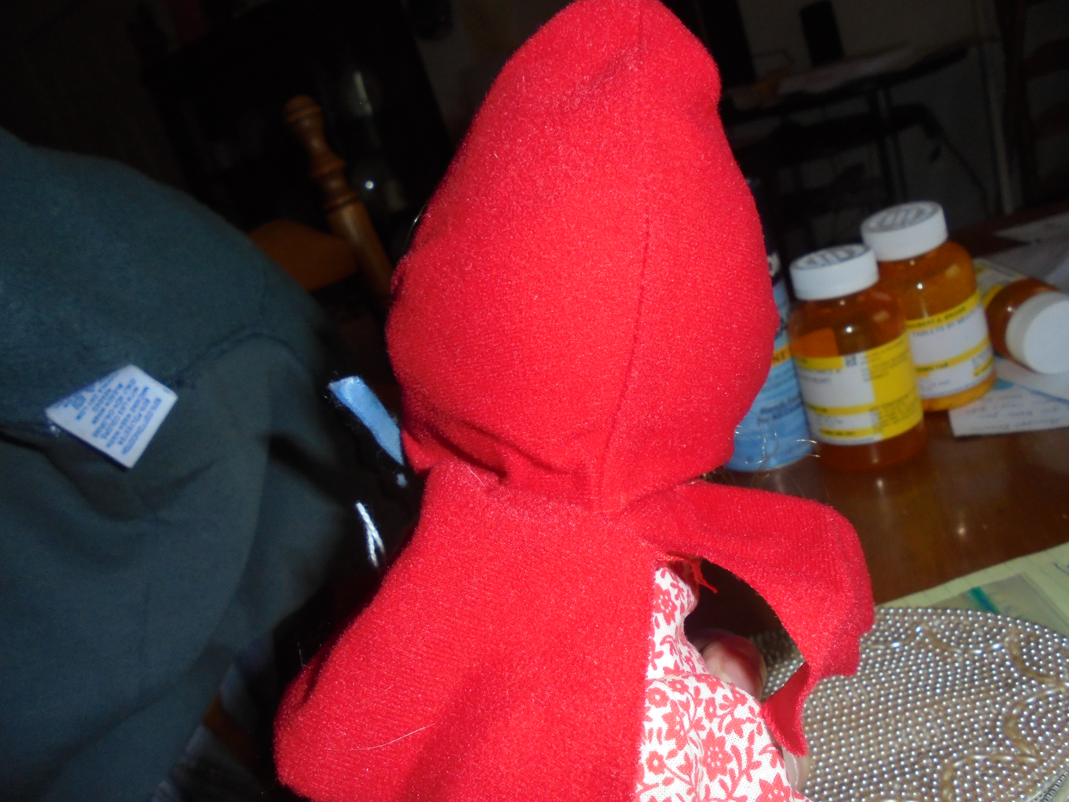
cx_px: 534
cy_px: 401
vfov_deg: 53.1
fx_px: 803
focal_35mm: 26
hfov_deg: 67.3
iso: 200
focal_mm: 4.6
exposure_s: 1/30
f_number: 11.5
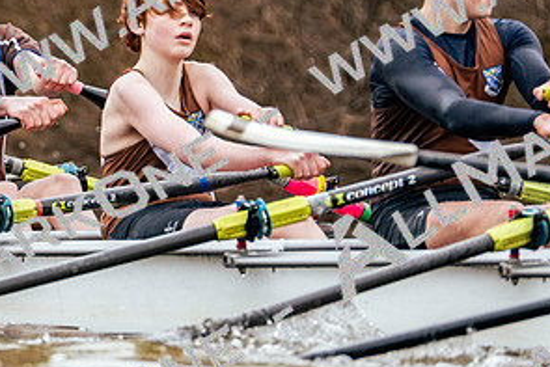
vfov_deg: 1.2
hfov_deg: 1.7
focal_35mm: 1180
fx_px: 18036
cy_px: 126
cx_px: 173
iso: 2000
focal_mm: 600
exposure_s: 1/2000
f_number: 6.3
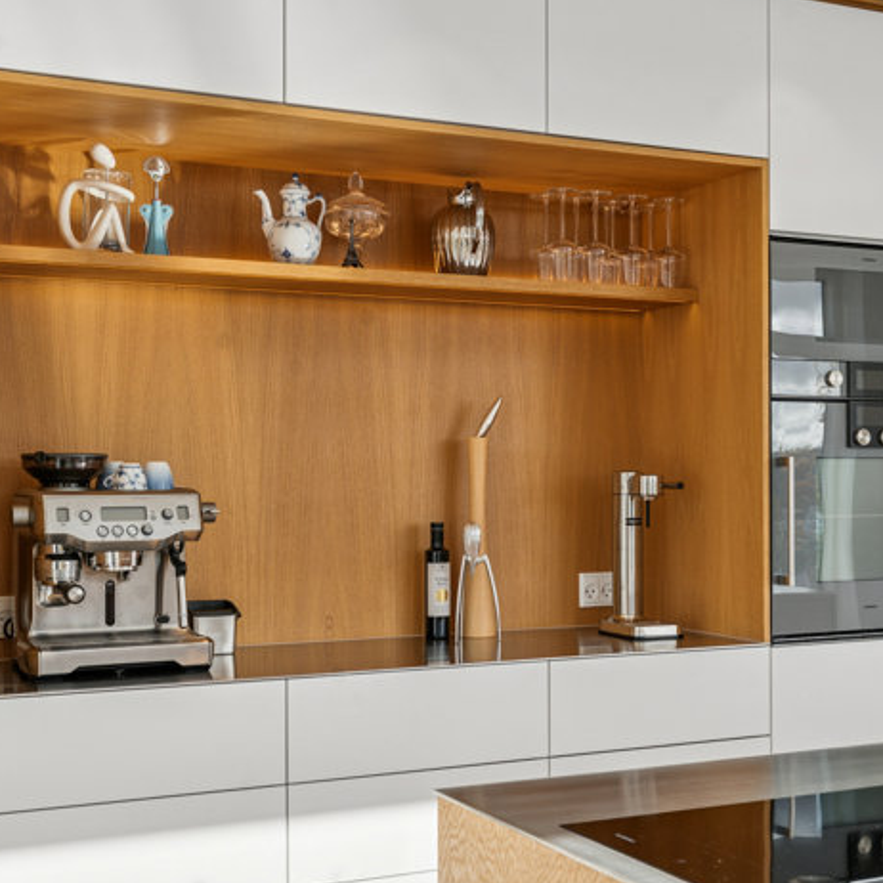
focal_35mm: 51
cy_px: 479
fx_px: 1464
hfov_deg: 33.2
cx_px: 598
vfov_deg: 33.5
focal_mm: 34.5
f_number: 8
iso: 200
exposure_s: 1/250
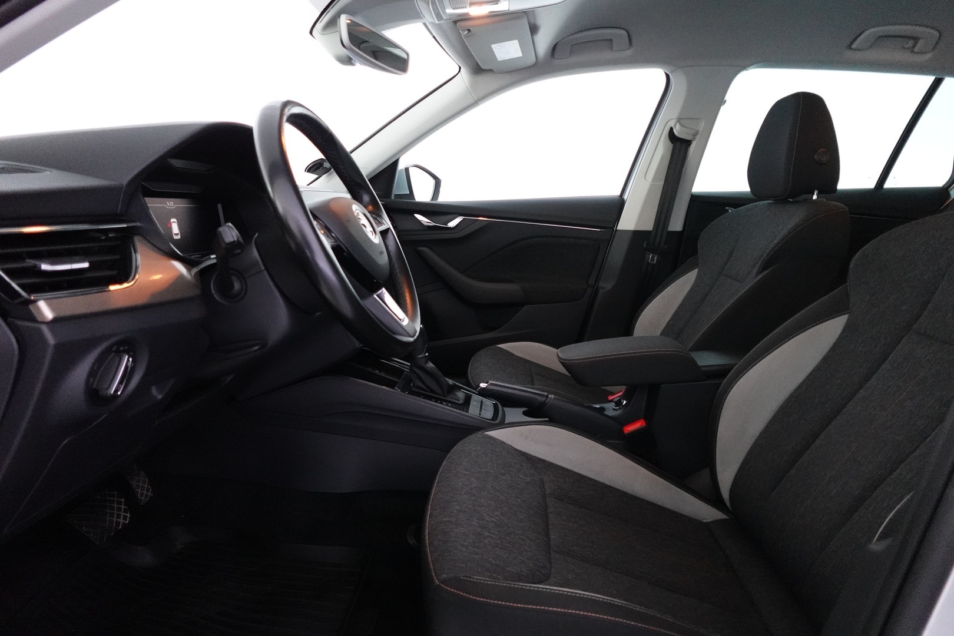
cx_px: 477
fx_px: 530
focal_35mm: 20
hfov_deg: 84.0
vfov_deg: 61.9
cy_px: 318
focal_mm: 7.6
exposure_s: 1/80
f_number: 2
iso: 2500
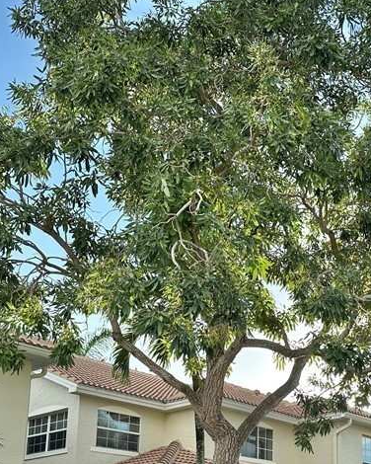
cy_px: 404
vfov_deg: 34.9
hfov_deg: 29.0
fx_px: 700
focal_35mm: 51
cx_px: 295
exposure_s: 1/1412
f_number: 1.78
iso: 80
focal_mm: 6.86
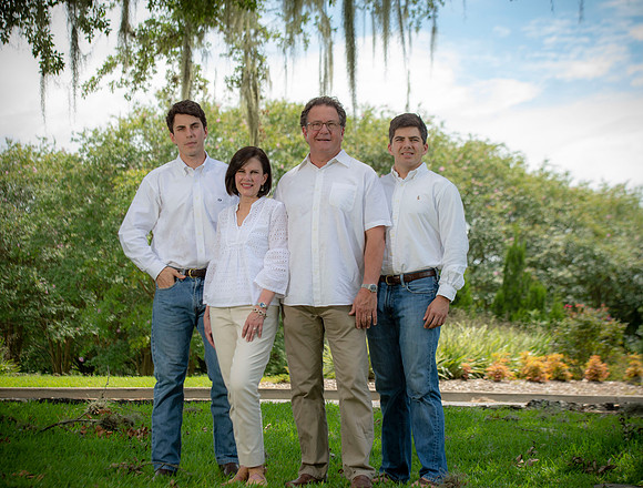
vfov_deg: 17.5
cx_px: 334
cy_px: 244
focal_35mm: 85
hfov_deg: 22.9
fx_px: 1587
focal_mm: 78
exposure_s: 1/250
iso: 100
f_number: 5.6
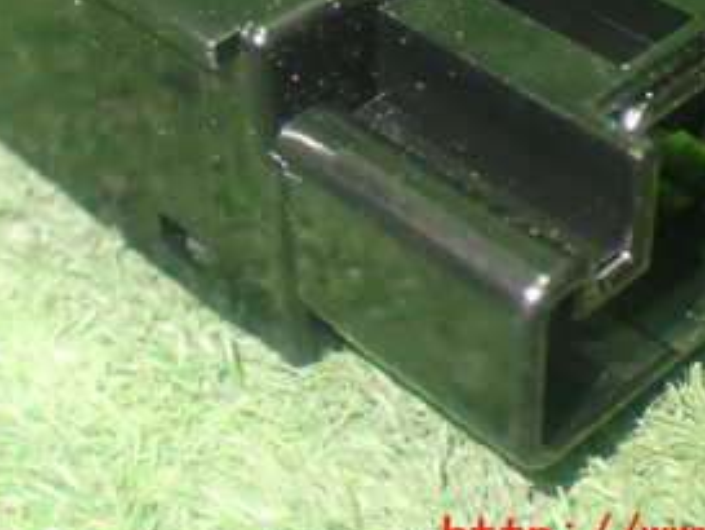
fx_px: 1834
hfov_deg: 21.7
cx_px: 250
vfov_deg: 16.1
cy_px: -8
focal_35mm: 90
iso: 800
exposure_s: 1/20
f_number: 2.8
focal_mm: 7.31
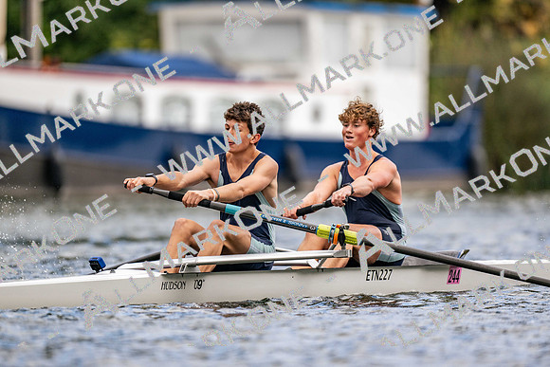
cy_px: 184
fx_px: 9173
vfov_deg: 2.3
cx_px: 275
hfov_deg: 3.4
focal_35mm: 600
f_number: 4
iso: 400
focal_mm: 600
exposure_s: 1/2500
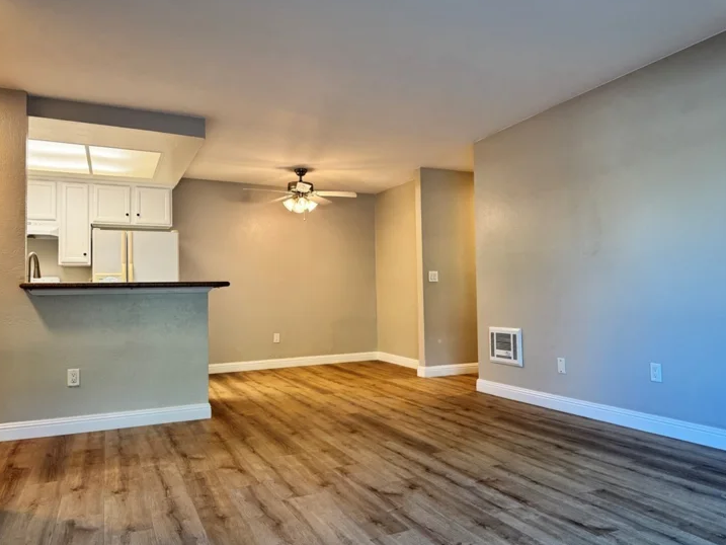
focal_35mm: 25
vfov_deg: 54.9
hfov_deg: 69.4
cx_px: 370
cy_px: 279
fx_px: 524
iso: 200
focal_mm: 6.76
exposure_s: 1/120
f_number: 1.78
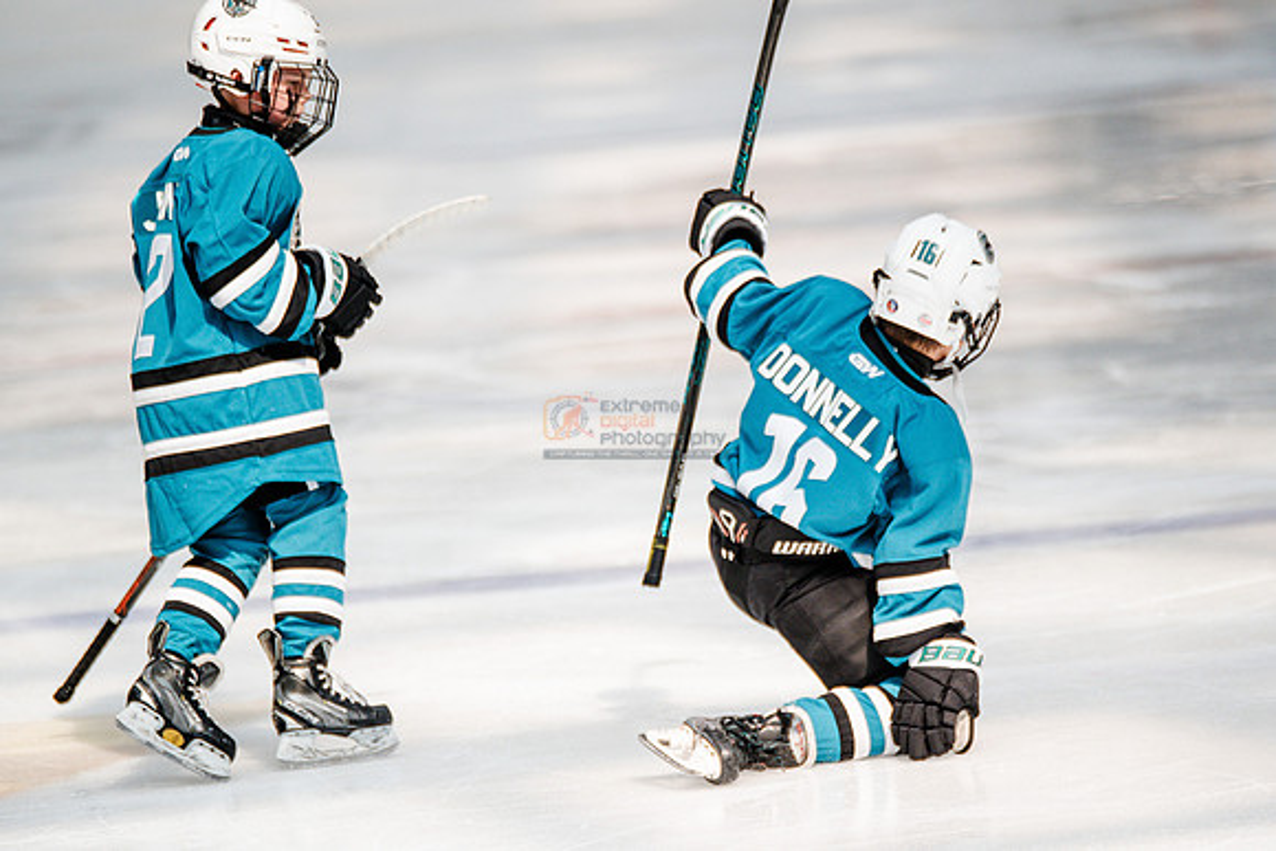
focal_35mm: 334
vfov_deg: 4.1
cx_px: 683
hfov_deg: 6.2
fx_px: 11857
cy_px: 576
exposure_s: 1/3200
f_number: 3.2
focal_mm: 247
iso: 1250
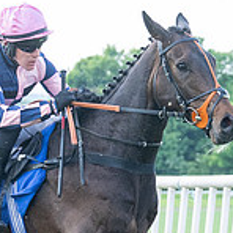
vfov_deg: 4.2
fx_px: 3206
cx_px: -11
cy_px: 249
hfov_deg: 4.2
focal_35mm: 421
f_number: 4
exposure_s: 1/2000
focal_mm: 71
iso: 1000
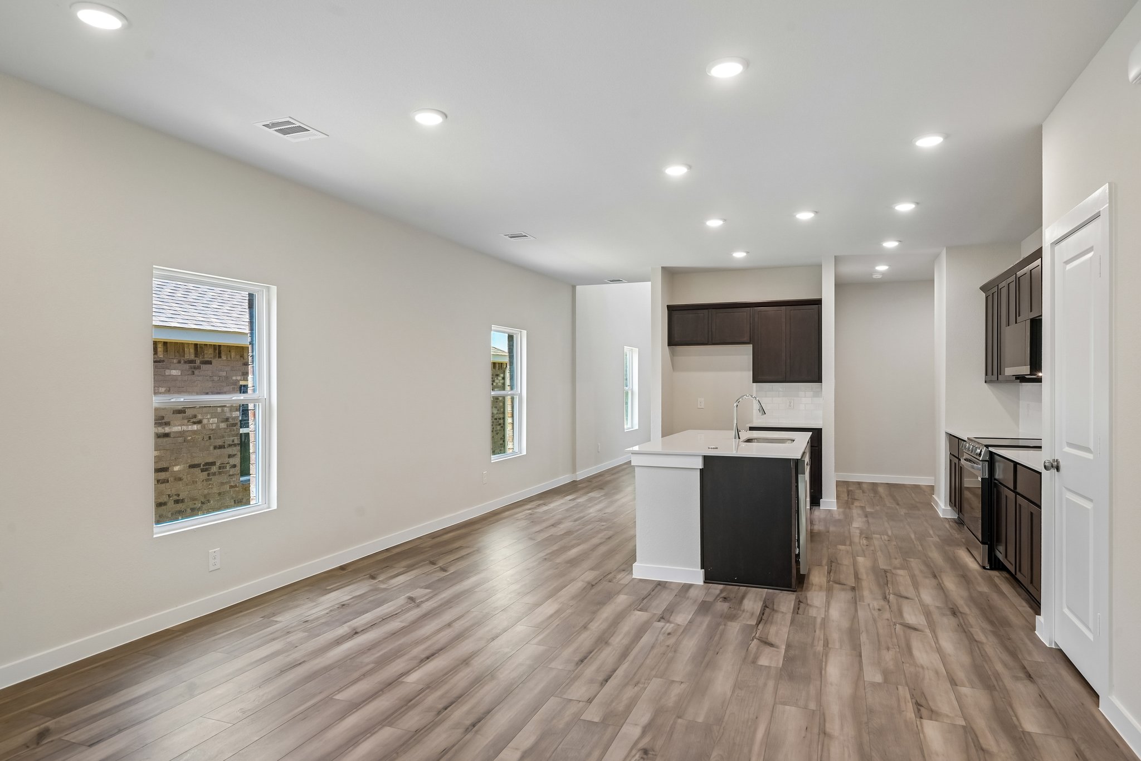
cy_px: 380
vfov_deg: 59.5
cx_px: 570
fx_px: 665
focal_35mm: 21
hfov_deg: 81.2
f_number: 8
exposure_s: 1/30
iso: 400
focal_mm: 21
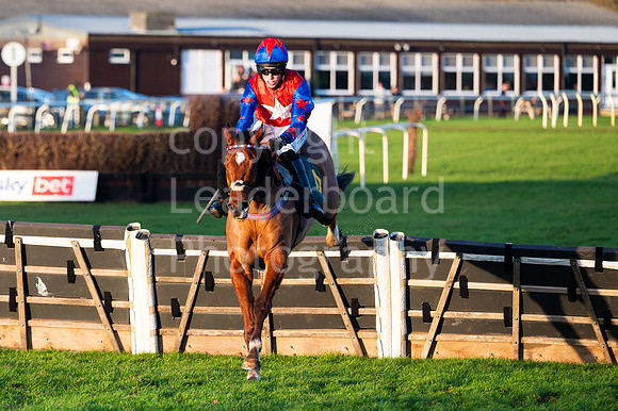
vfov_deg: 6.0
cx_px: 223
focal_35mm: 228
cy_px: 187
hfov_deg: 9.0
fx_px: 3920
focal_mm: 170
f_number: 3.5
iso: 800
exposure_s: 1/3200
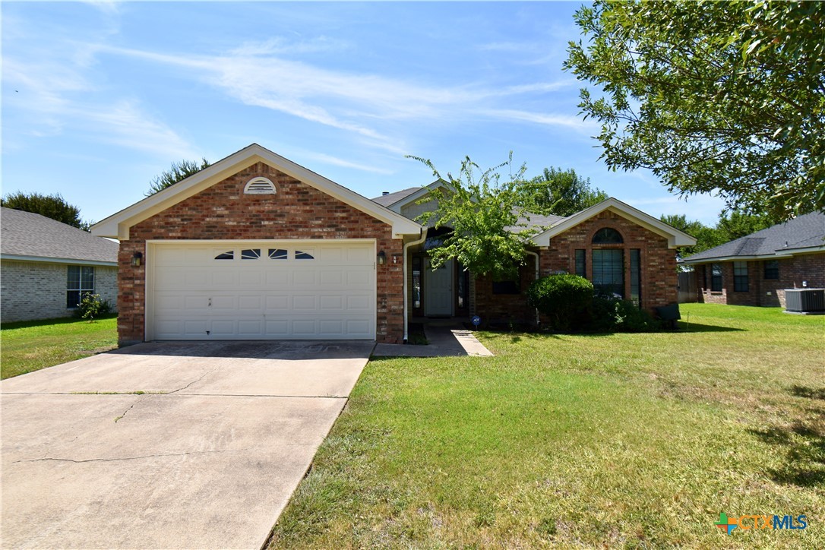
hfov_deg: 85.4
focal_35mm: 20
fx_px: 447
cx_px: 412
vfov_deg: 63.2
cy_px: 275
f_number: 8
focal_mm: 13
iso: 100
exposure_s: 1/250
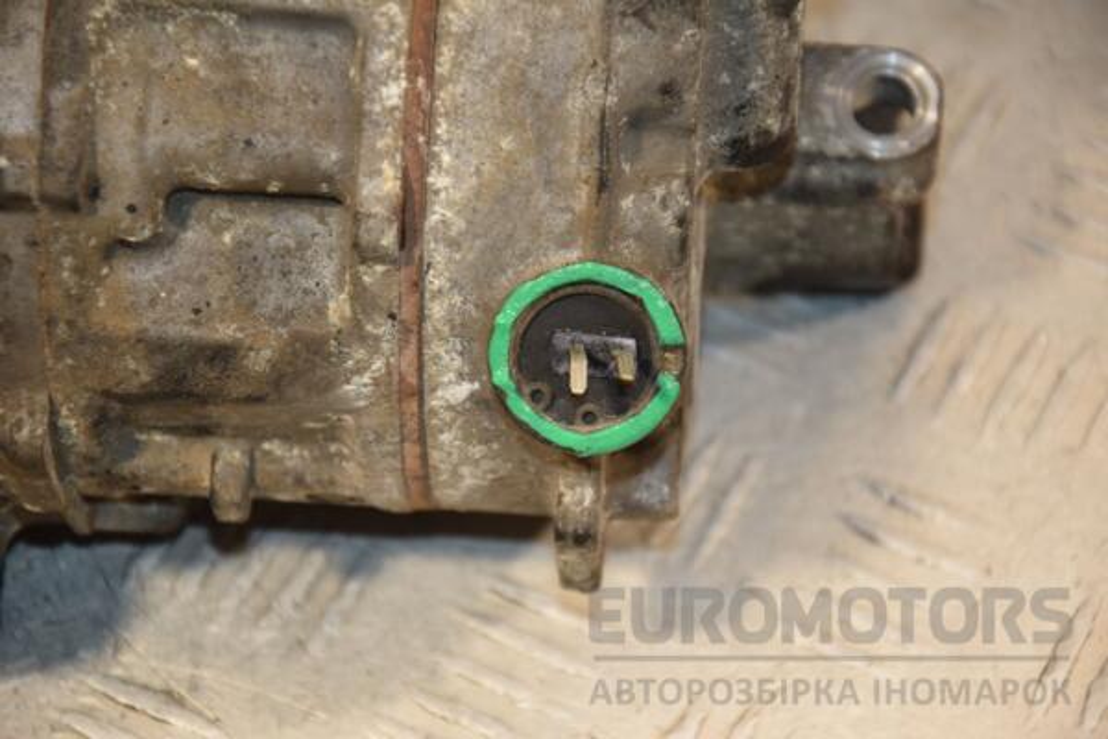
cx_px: 554
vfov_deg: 8.7
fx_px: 4847
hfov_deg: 13.0
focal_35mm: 158
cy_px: 370
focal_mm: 105
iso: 800
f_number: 5.6
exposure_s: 1/160
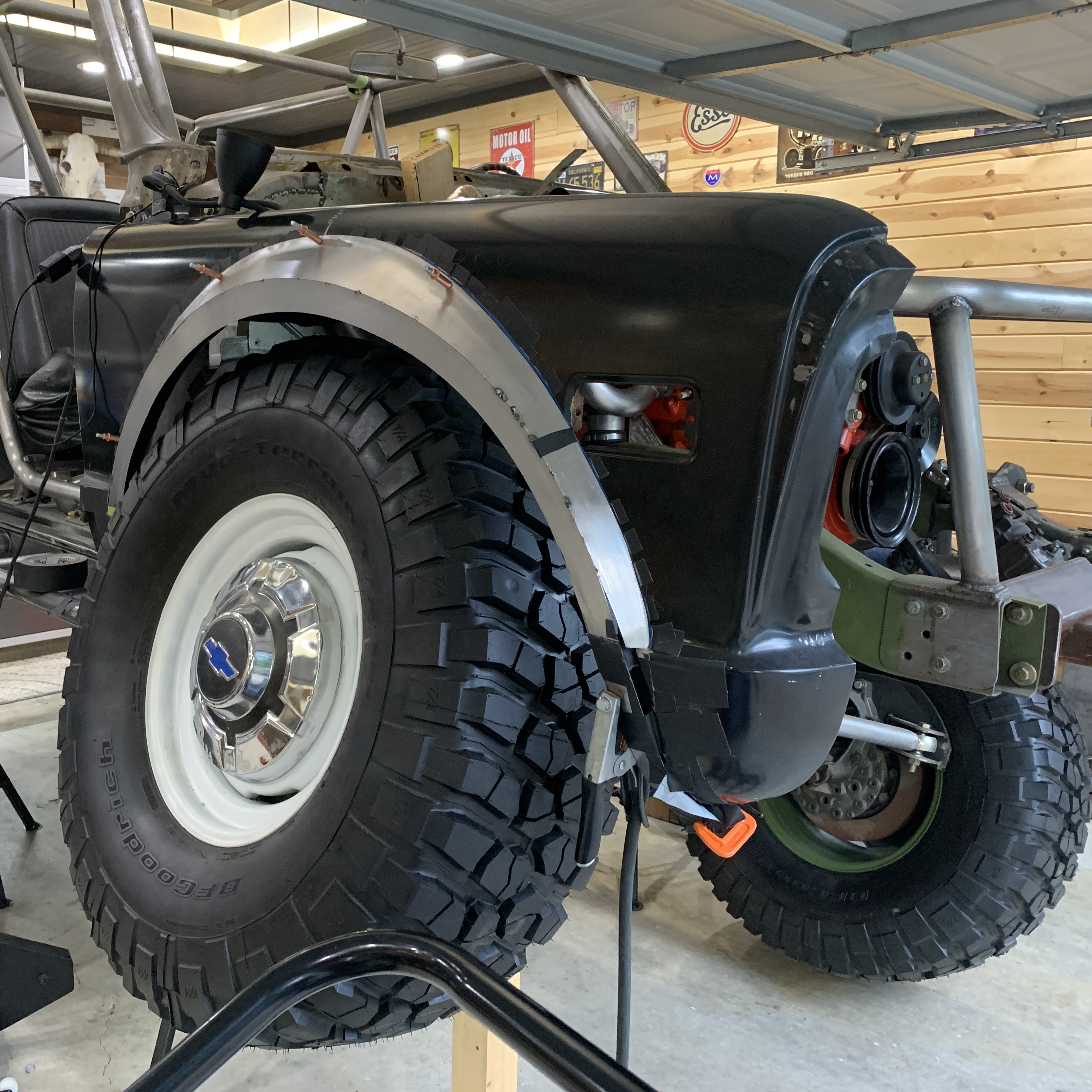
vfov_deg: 52.5
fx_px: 1106
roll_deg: -0.6
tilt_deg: -8.1
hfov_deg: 52.1
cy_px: 545
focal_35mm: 31
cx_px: 433
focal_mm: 4.25
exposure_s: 1/40
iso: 320
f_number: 1.8
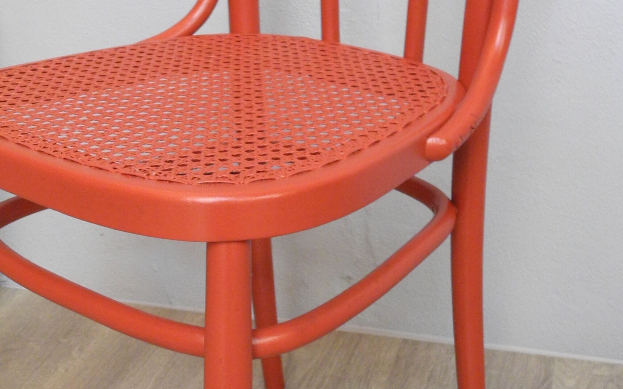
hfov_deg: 32.4
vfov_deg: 20.6
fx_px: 1070
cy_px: 136
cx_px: 261
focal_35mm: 63
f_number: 2.8
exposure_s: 1/8.8
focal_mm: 6
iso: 400
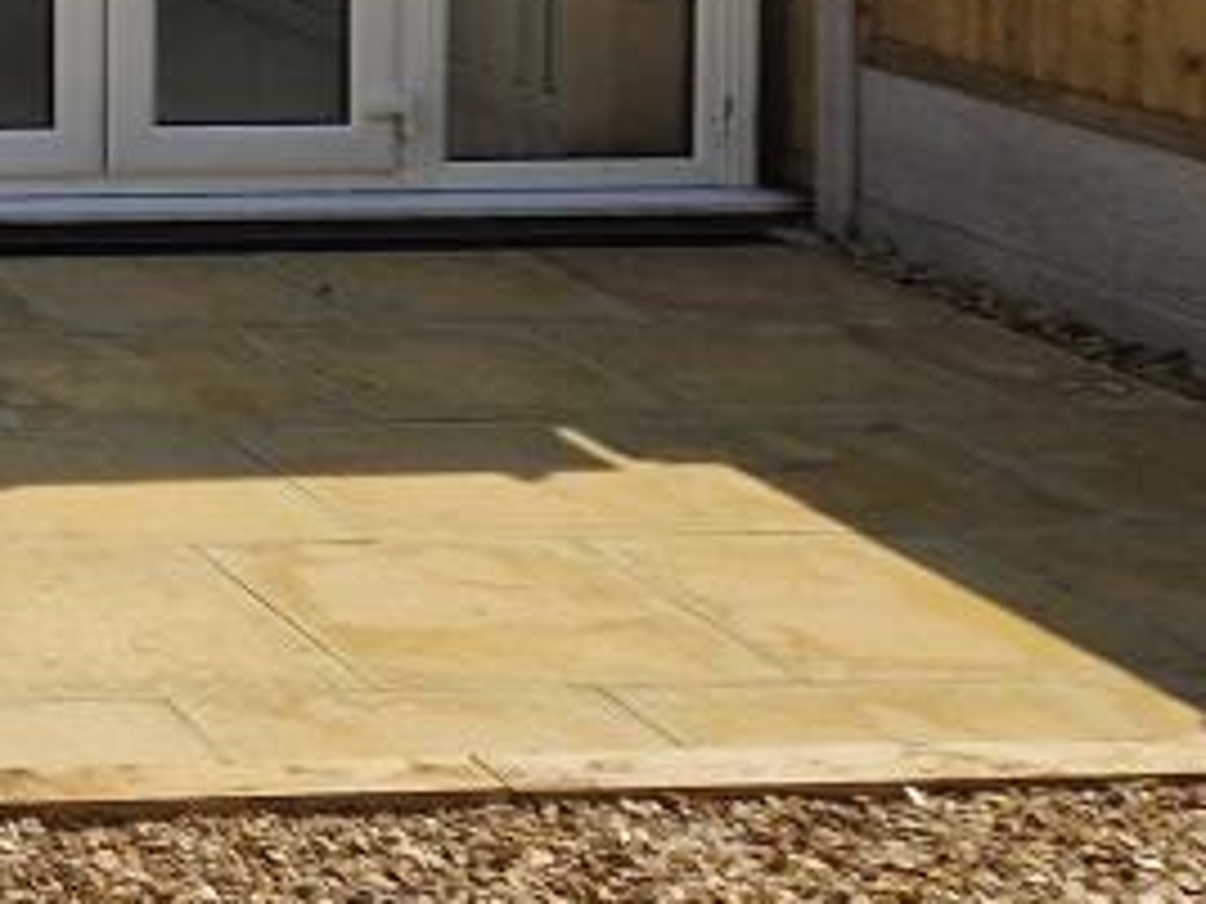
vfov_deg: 15.7
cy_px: -355
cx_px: -945
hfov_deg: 17.9
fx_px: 3066
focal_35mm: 88
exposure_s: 1/2512
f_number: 1.8
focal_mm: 5.4
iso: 50
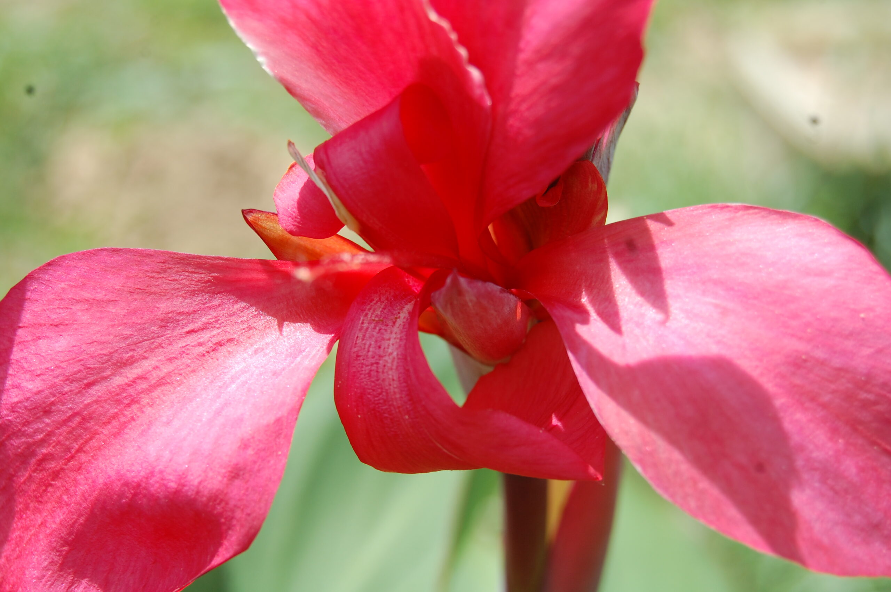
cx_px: 446
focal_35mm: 82
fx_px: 2040
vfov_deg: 16.5
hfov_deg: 24.6
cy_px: 296
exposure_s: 1/200
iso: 200
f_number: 7.1
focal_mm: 55
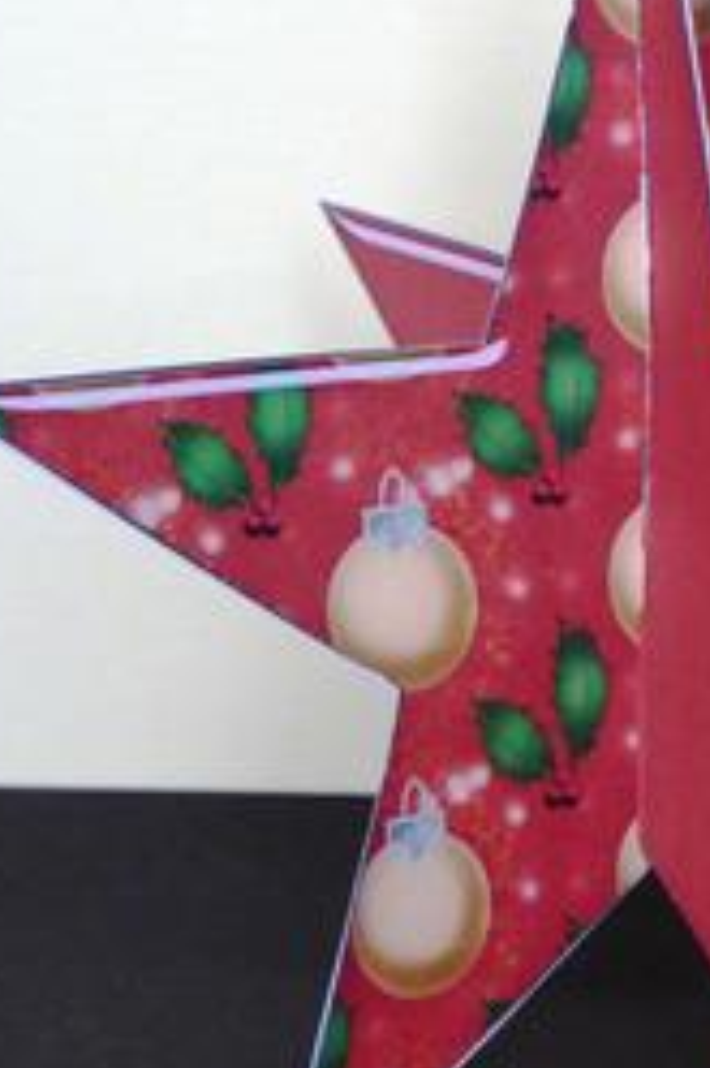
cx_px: 594
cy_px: 452
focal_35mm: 170
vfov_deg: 12.1
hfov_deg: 8.0
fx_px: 5036
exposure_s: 1/40
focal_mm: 14.7
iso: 250
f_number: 4.3
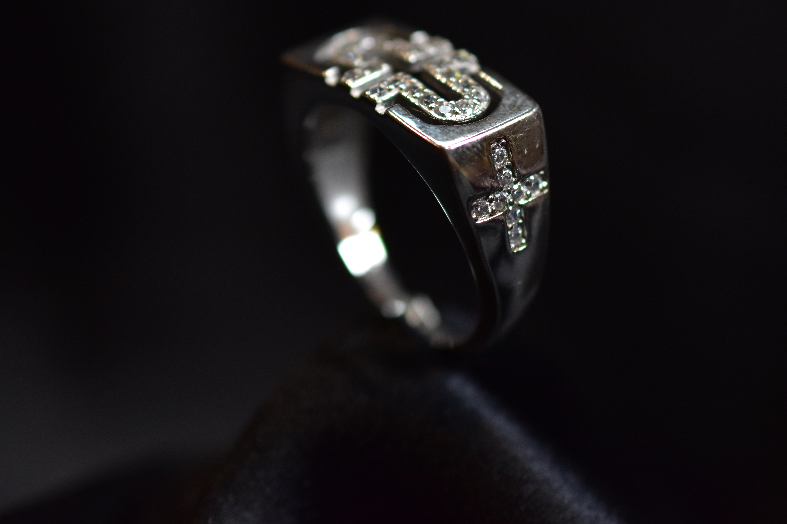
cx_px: 498
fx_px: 1989
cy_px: 128
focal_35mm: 91
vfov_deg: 15.0
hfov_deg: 22.3
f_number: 3.2
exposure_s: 1/320
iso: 800
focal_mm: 40
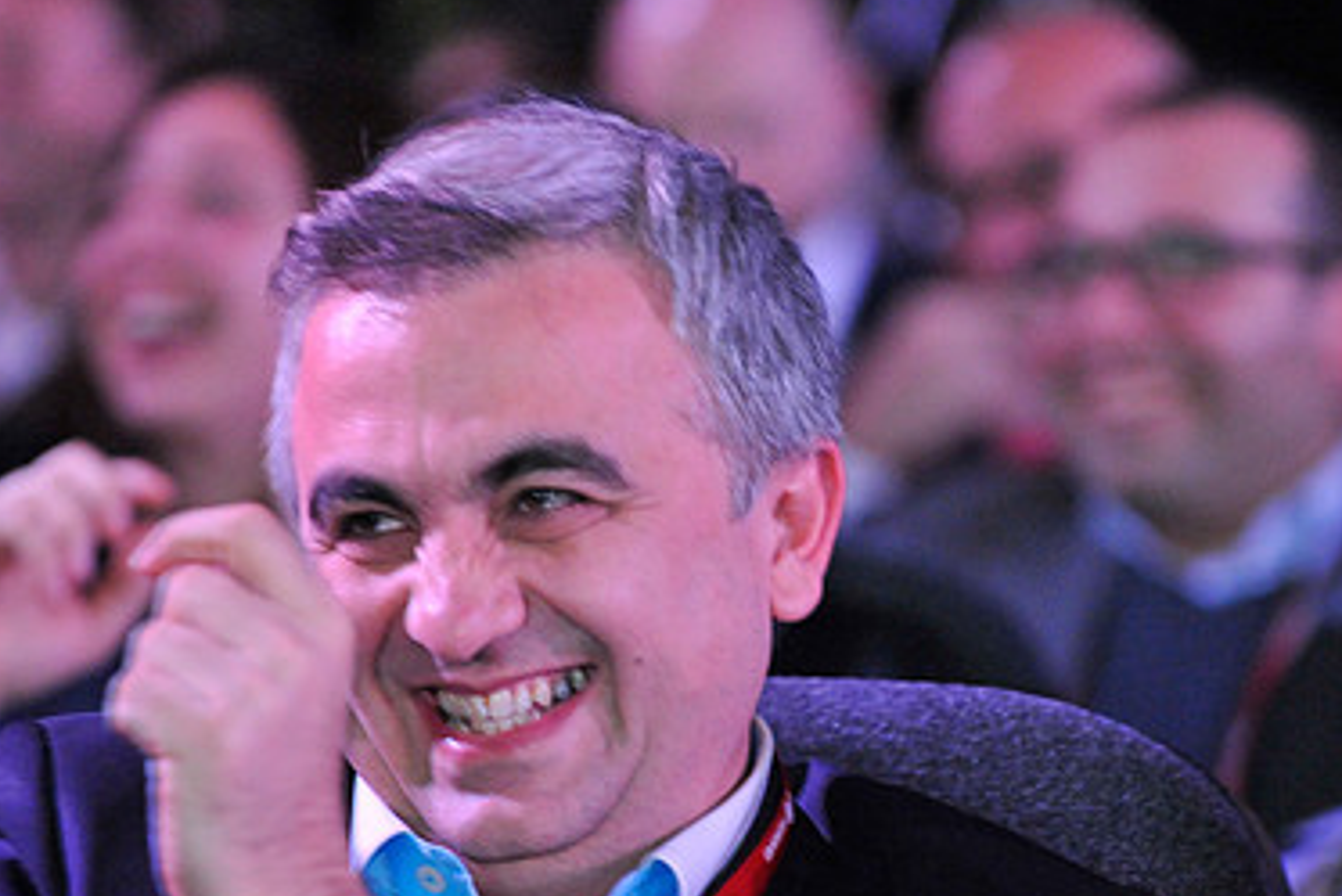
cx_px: 669
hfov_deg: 6.6
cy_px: 666
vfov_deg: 4.4
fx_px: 11597
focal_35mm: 311
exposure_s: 1/80
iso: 6400
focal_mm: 200
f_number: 4
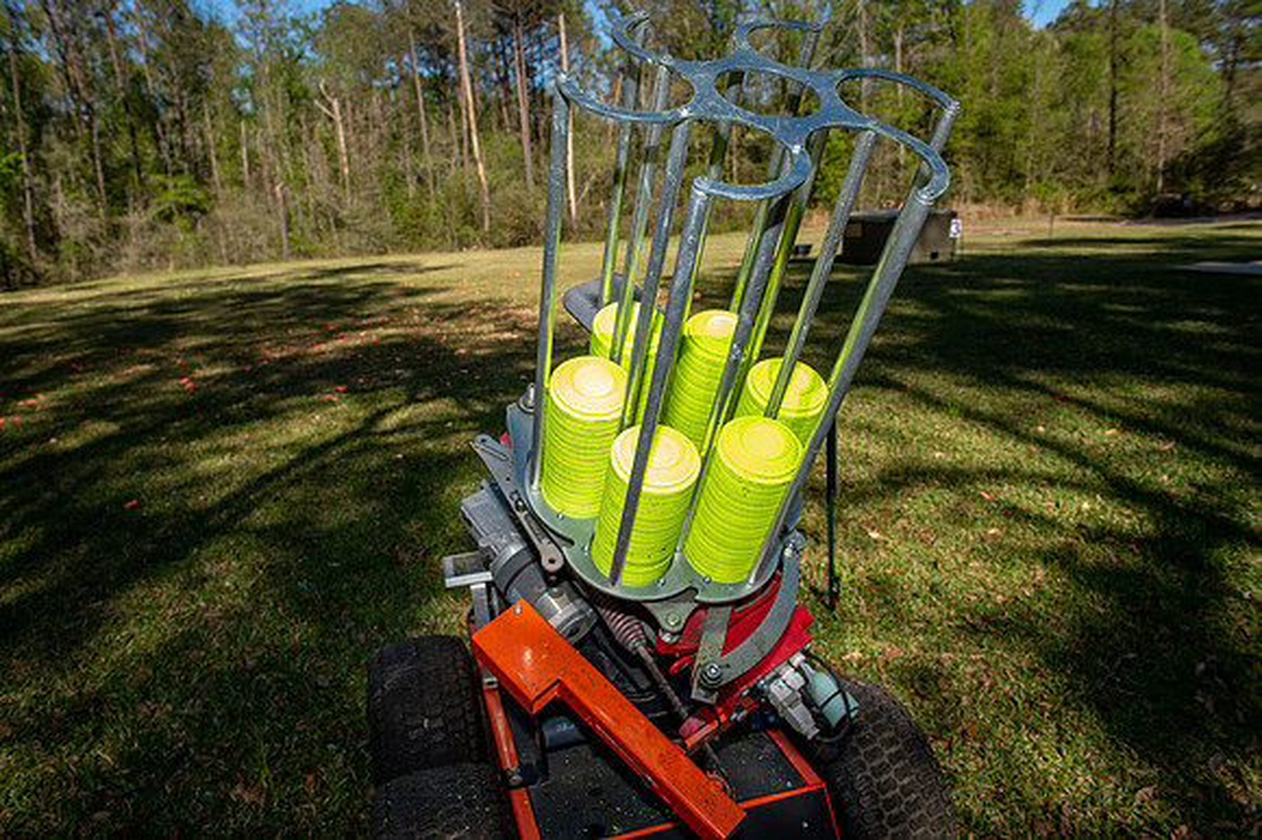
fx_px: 841
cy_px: 420
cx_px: 631
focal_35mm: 24
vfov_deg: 53.1
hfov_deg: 73.8
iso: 50
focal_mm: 24
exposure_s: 1/250
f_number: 6.3
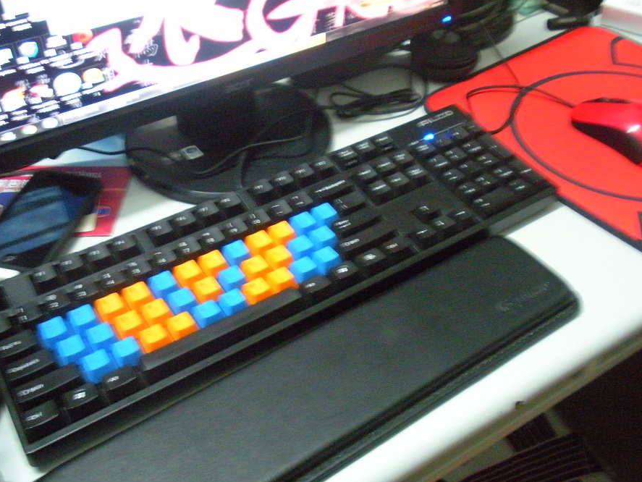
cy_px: 242
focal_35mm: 37
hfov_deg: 50.1
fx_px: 686
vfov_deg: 38.7
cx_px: 324
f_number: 3.5
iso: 800
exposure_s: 1/4.7
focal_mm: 6.3
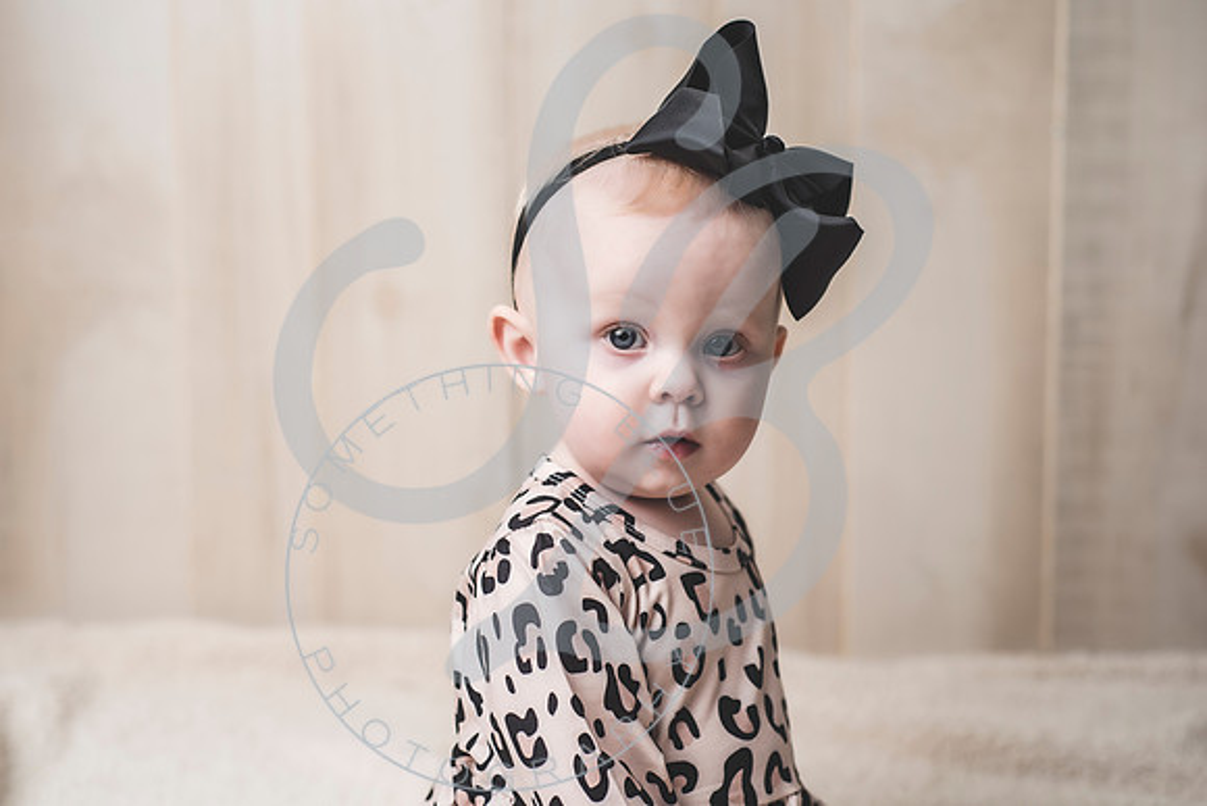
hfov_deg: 39.4
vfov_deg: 26.9
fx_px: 1686
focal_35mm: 50
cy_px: 403
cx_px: 602
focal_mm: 50
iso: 200
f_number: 2.8
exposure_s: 1/200
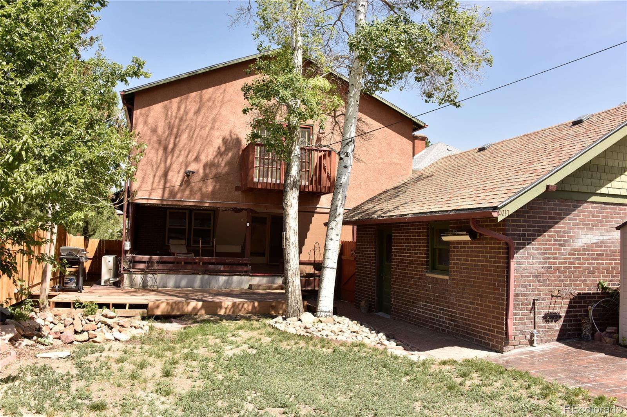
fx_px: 488
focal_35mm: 28
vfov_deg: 46.4
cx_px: 314
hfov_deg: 65.5
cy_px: 208
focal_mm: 28
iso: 400
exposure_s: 1/500
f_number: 9
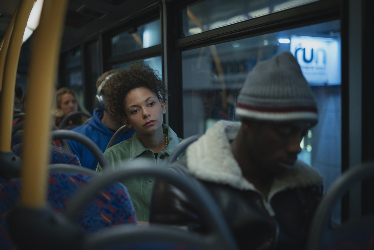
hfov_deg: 39.6
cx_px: 187
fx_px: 519
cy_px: 125
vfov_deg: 27.0
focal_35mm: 50
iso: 2000
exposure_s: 1/200
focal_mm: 50
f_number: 1.8
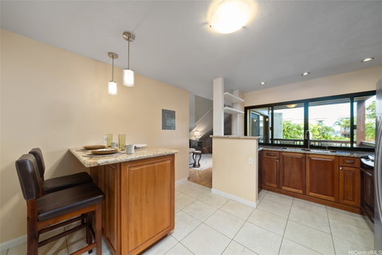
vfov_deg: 90.1
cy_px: 128
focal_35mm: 12
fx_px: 127
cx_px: 191
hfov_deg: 112.6
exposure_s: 1/2
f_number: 9
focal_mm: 12
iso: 125
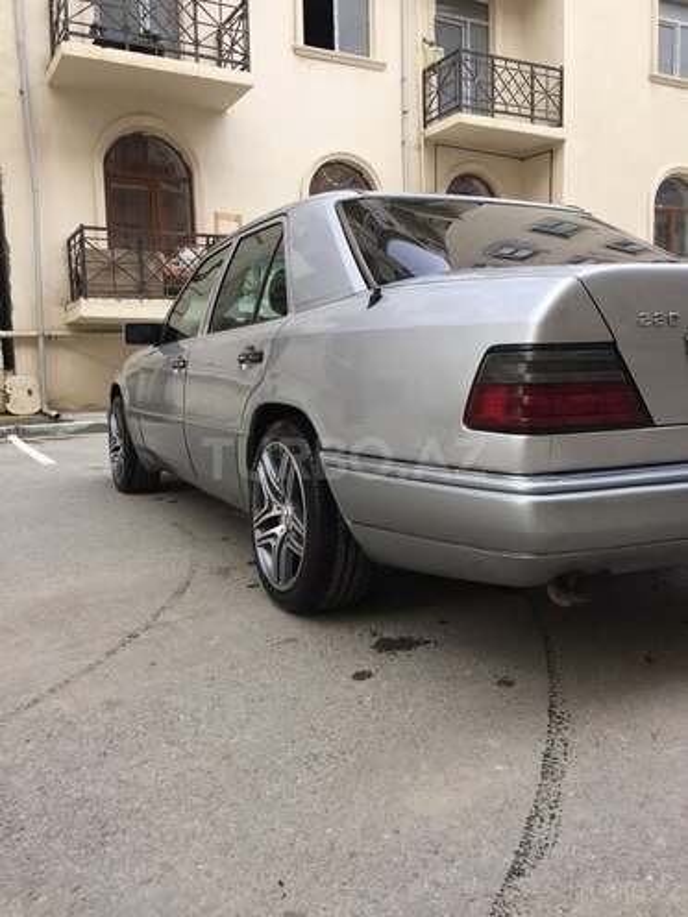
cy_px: 458
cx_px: 344
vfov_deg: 61.7
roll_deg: +1.1
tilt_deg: -6.3
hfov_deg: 48.2
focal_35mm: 29
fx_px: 769
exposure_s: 1/100
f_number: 2.2
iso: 40
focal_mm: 4.15
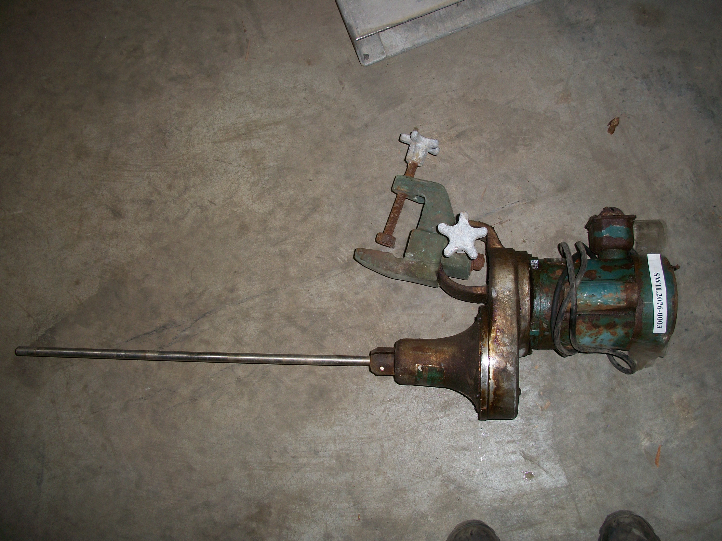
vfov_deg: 40.7
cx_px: 361
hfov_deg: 52.6
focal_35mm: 35
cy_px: 270
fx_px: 730
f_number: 3.1
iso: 80
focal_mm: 6.3
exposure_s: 1/60
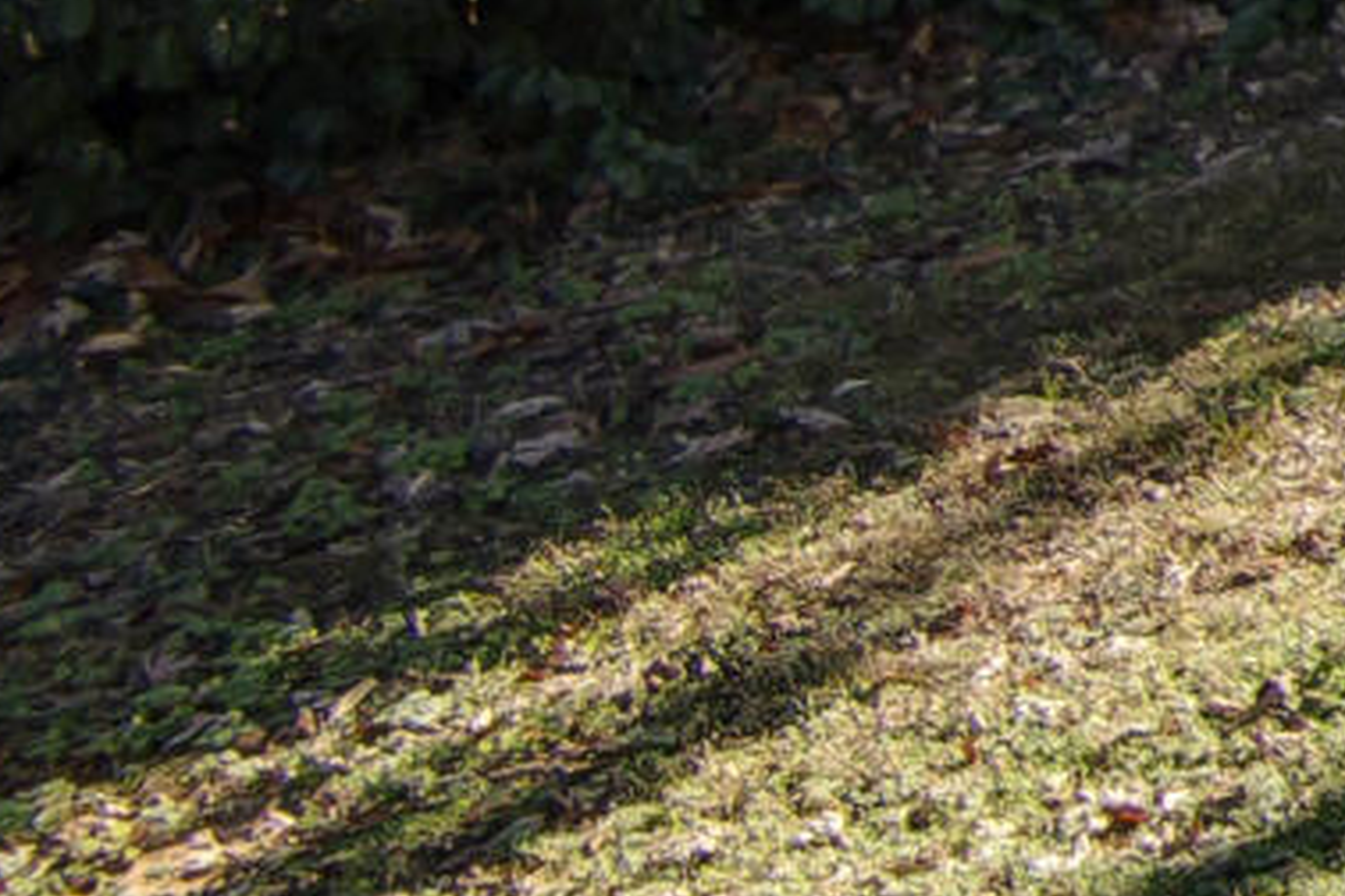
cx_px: 5227
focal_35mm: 127
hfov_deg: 8.5
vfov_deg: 9.4
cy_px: -1422
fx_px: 4744
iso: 100
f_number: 6.3
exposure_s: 1/200
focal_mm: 16
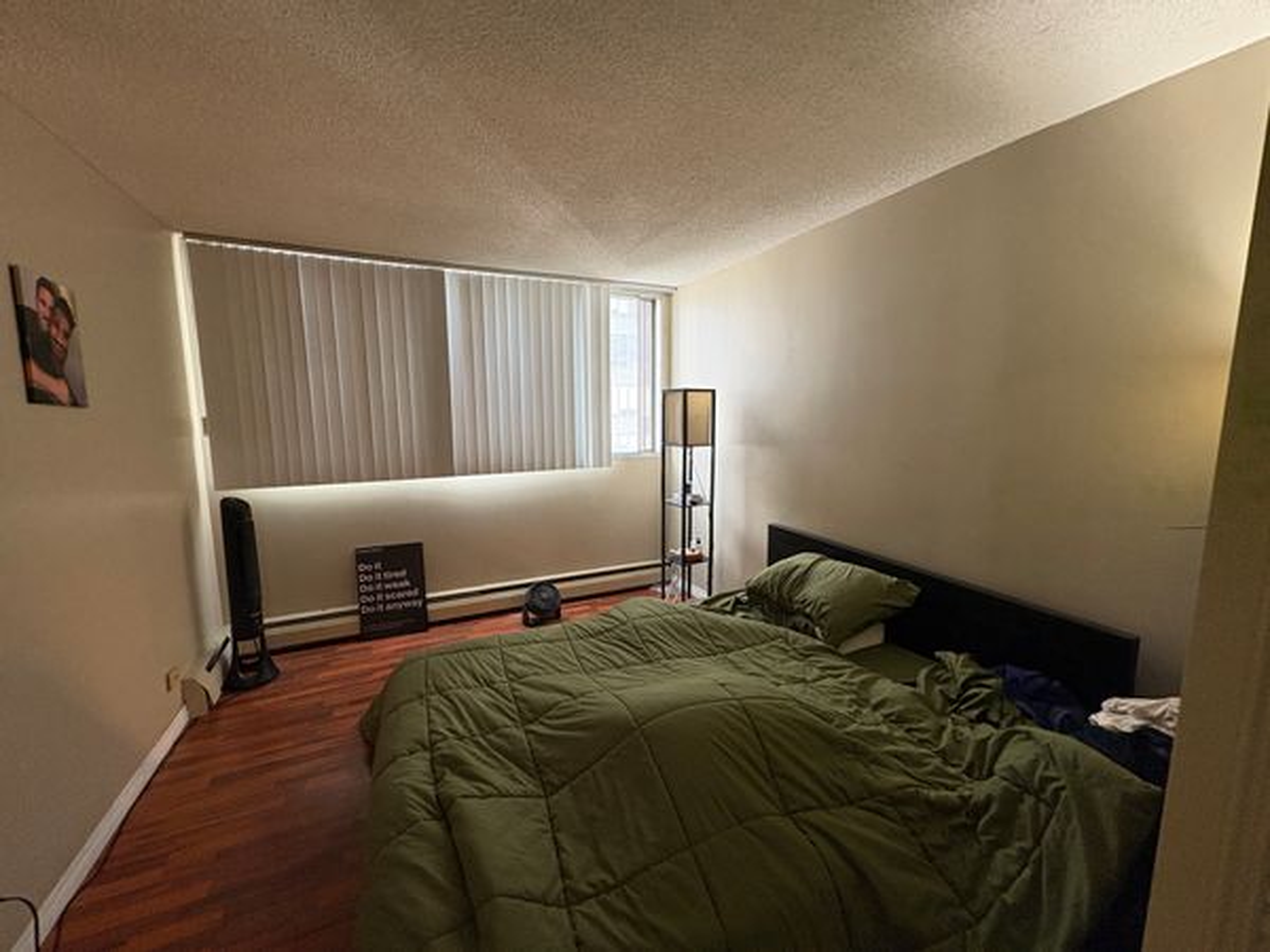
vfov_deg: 85.7
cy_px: 476
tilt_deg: -6.9
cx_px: 635
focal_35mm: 14
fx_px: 514
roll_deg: +1.0
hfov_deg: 102.1
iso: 200
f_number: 2.2
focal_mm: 2.22
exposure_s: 1/61
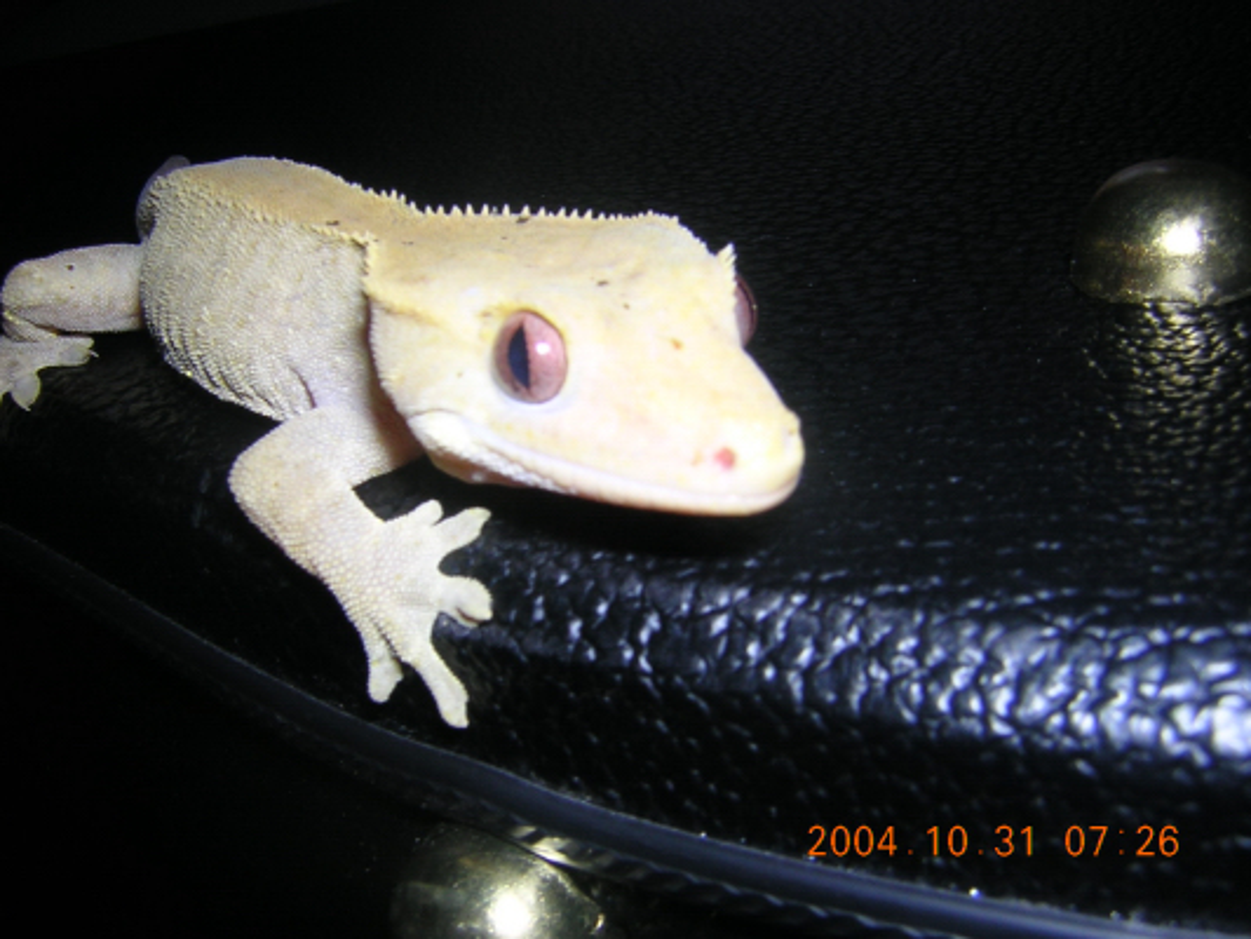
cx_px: 626
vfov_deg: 39.7
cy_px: 470
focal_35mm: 36
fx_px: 1301
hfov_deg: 51.3
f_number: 5.2
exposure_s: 1/60.1
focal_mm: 4.7
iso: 100
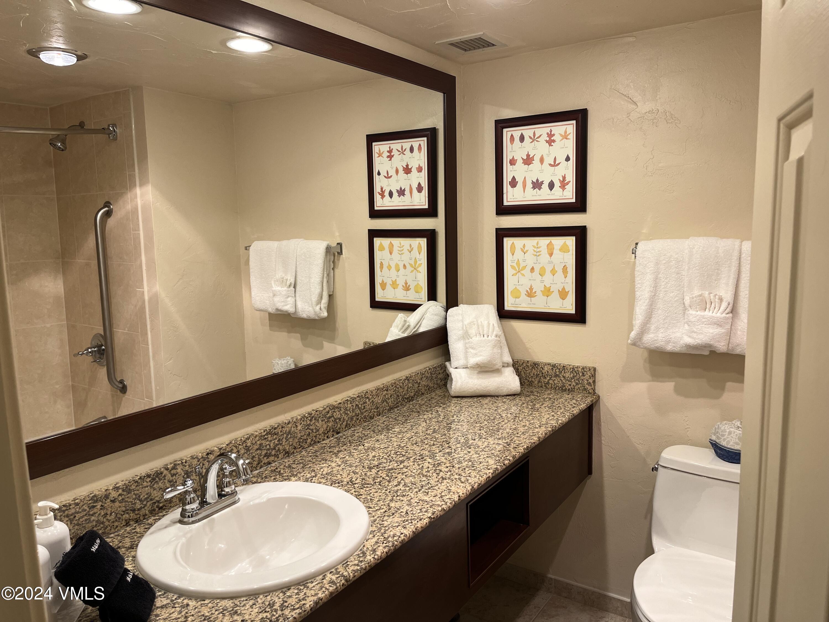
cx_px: 414
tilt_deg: -7.7
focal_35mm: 26
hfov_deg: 67.3
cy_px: 311
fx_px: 623
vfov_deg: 53.1
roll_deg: +1.5
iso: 80
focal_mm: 5.1
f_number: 1.6
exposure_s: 1/120
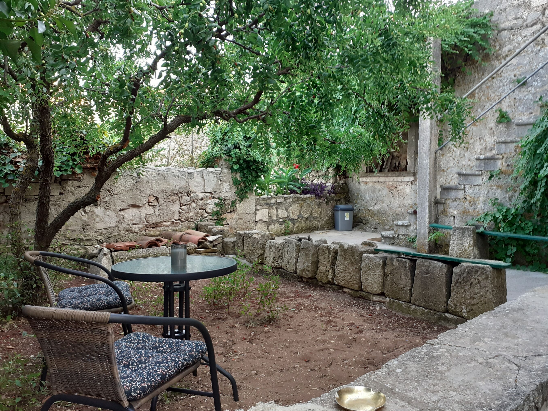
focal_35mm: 28
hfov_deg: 63.4
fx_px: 443
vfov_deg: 49.7
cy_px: 207
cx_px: 280
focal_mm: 3.6
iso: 50
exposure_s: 1/50
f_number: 1.9
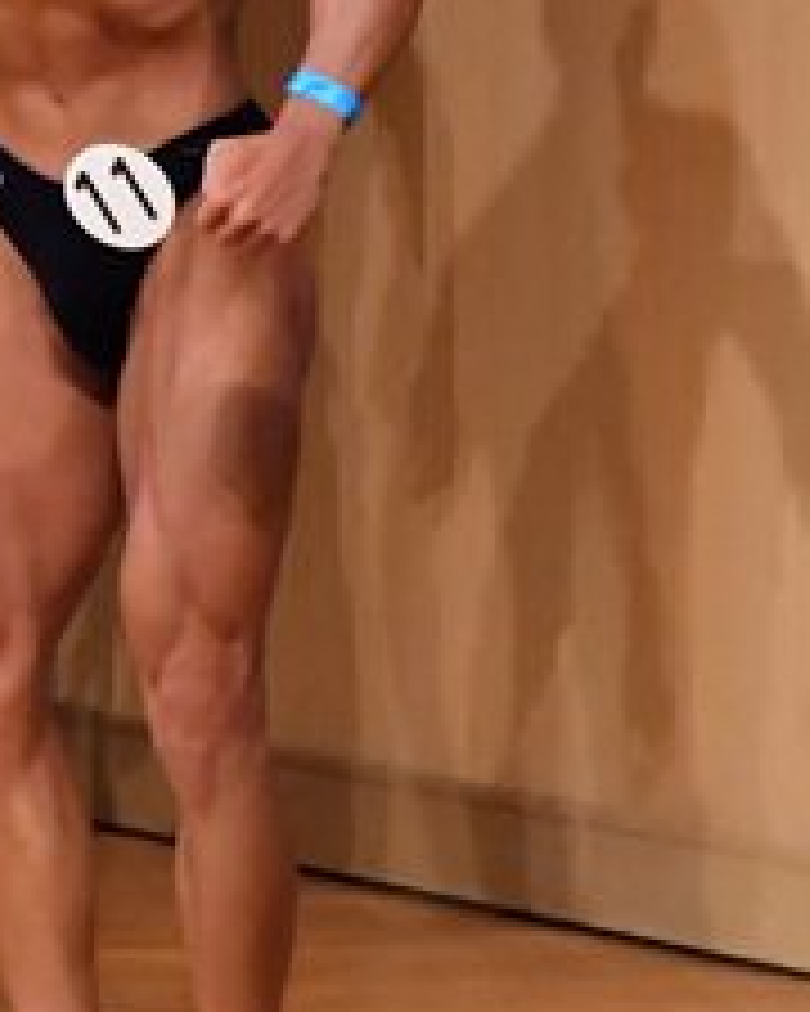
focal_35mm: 873
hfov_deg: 1.8
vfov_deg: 2.2
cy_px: 216
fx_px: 26160
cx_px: -893
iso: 10000
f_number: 5.6
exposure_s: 1/400
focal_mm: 180
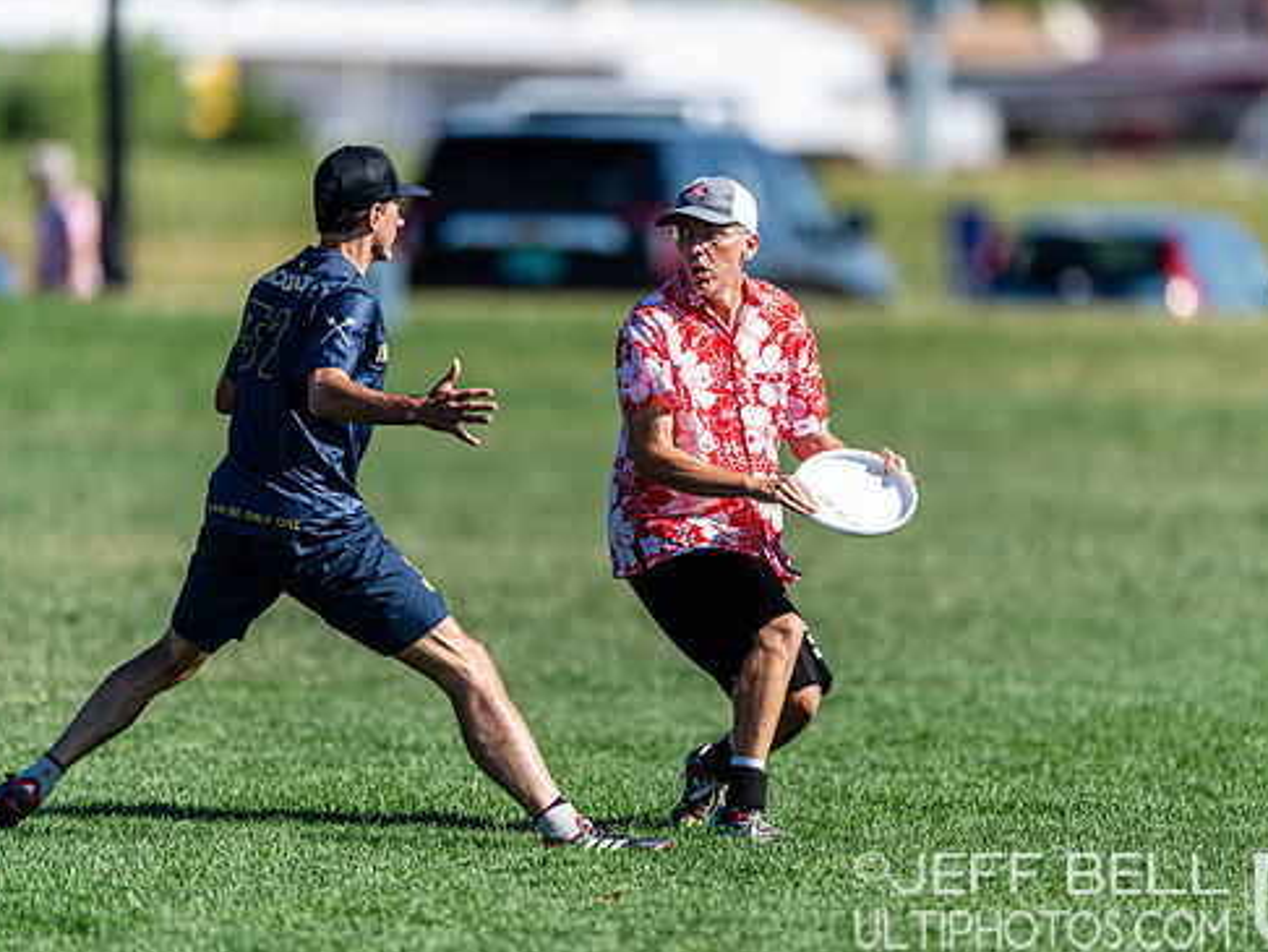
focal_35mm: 459
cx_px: 681
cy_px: 476
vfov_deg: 3.2
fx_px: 16822
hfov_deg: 4.3
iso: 110
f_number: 2.8
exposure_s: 1/2000
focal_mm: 400
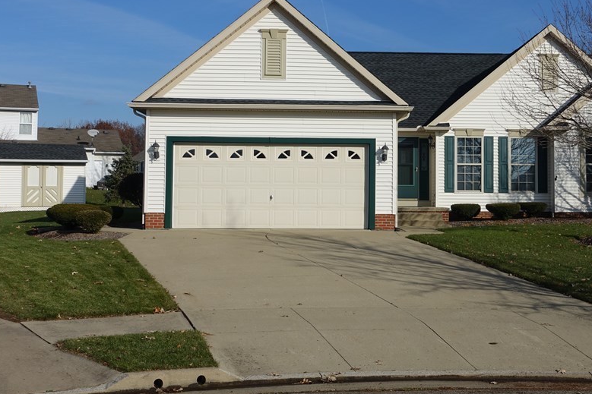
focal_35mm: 53
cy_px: 149
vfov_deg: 25.4
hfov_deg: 37.3
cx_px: 371
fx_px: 871
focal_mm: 13.92
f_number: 5.6
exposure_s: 1/125
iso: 125
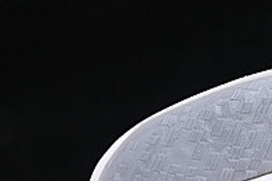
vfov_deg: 3.4
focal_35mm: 399
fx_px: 3012
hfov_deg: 5.1
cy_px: 154
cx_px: 584
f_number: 6.3
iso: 160
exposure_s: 1/60
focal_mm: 50
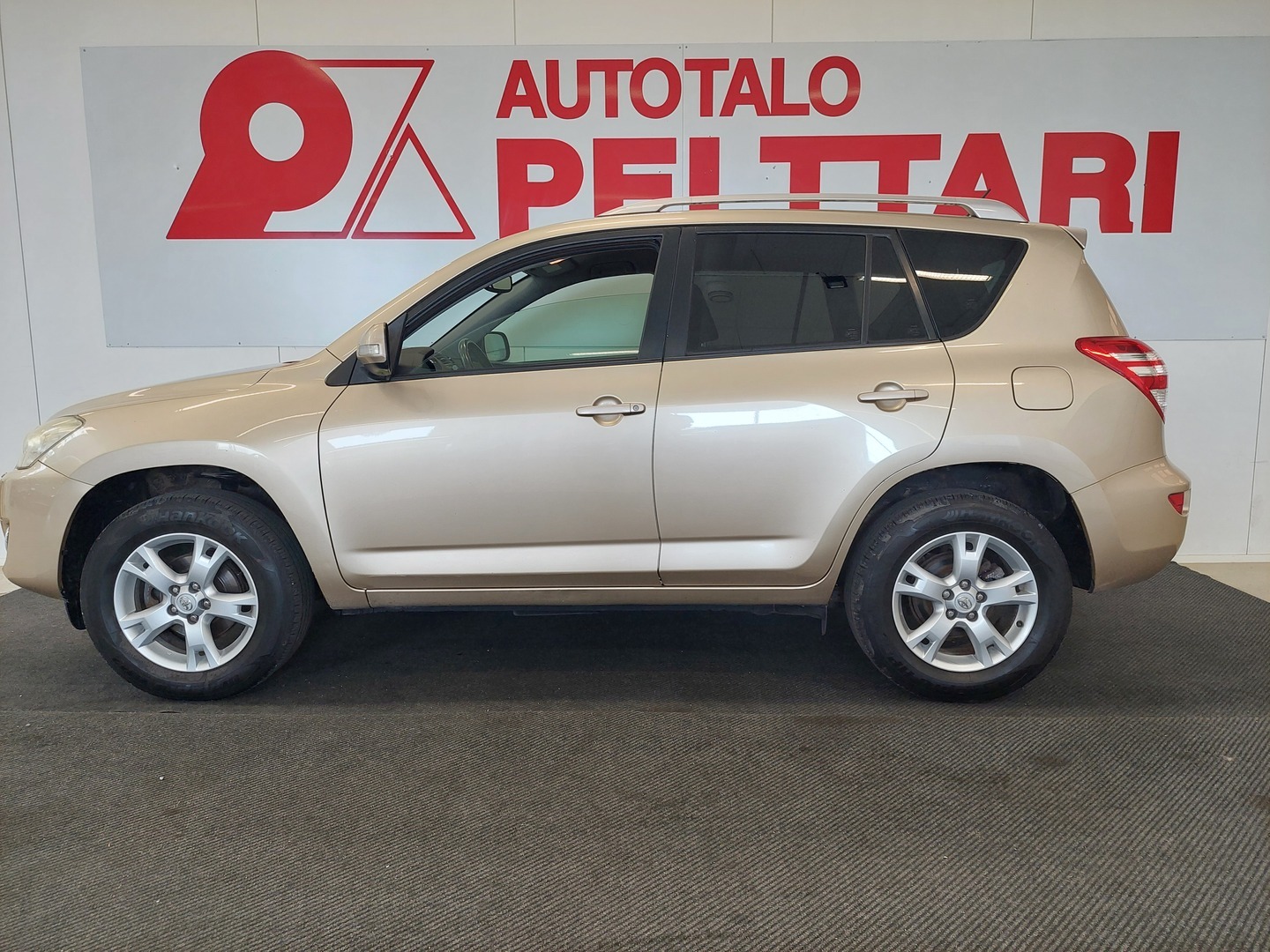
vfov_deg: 54.9
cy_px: 476
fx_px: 917
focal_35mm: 25
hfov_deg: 69.4
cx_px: 635
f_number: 1.8
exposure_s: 1/50
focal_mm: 5.23
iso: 80
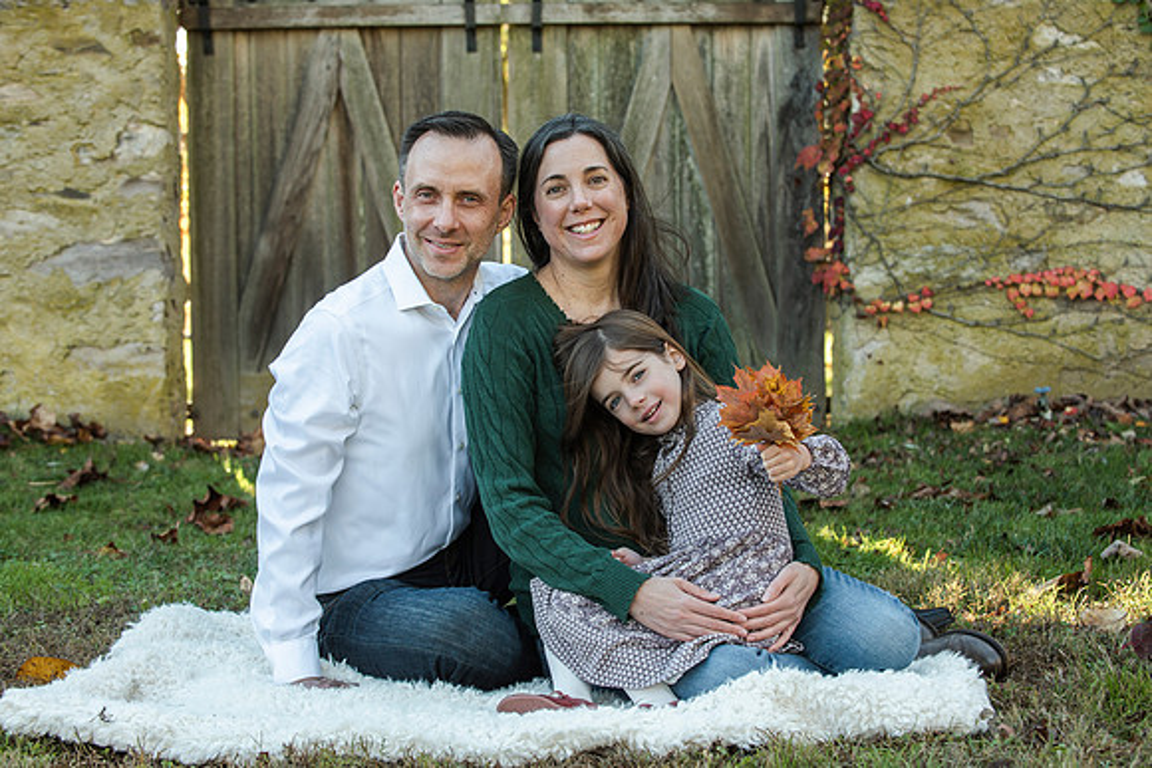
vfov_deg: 18.2
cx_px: 586
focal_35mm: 75
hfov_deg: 27.0
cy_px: 384
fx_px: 2401
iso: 500
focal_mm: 70
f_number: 5.6
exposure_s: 1/250
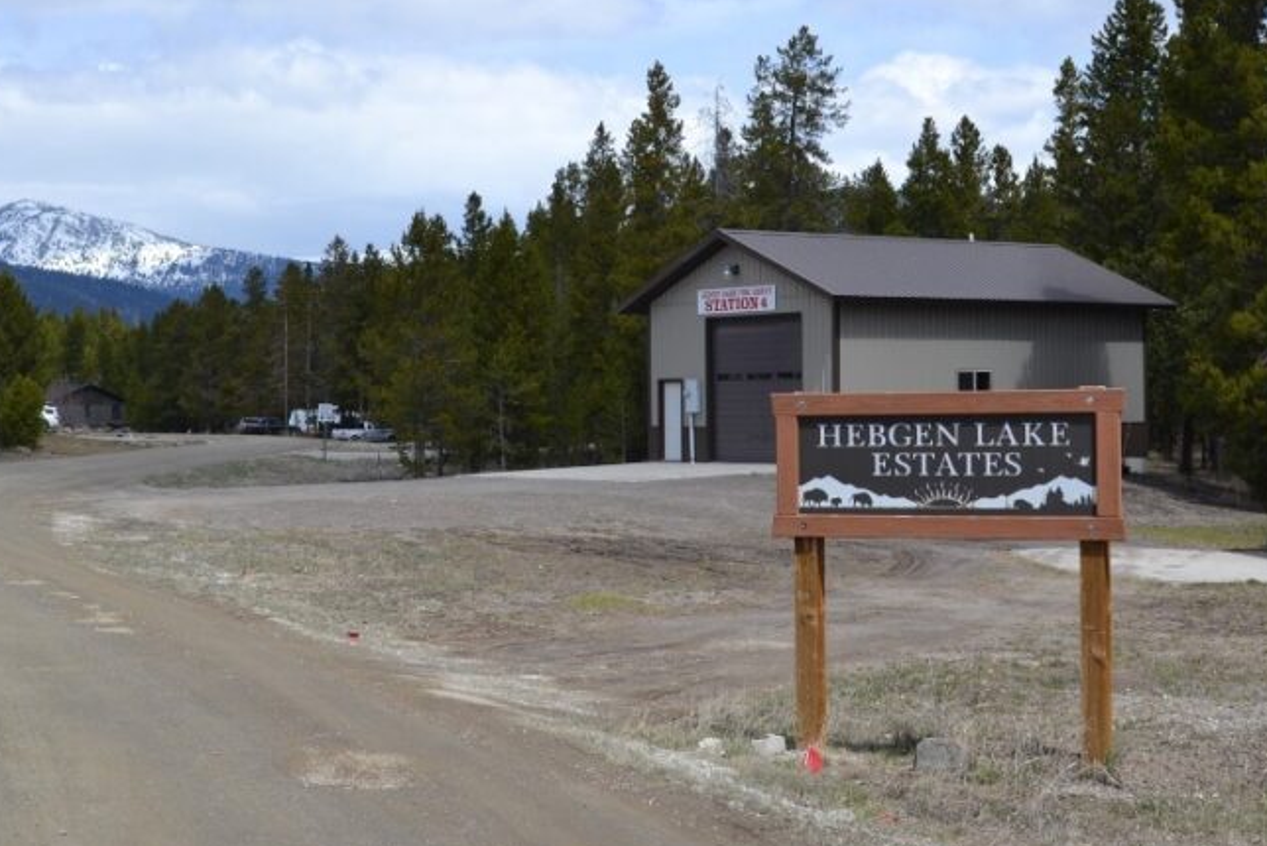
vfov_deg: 21.9
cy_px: 318
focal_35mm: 62
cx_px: 602
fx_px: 2183
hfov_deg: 32.4
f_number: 8
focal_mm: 26
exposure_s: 1/250
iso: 100
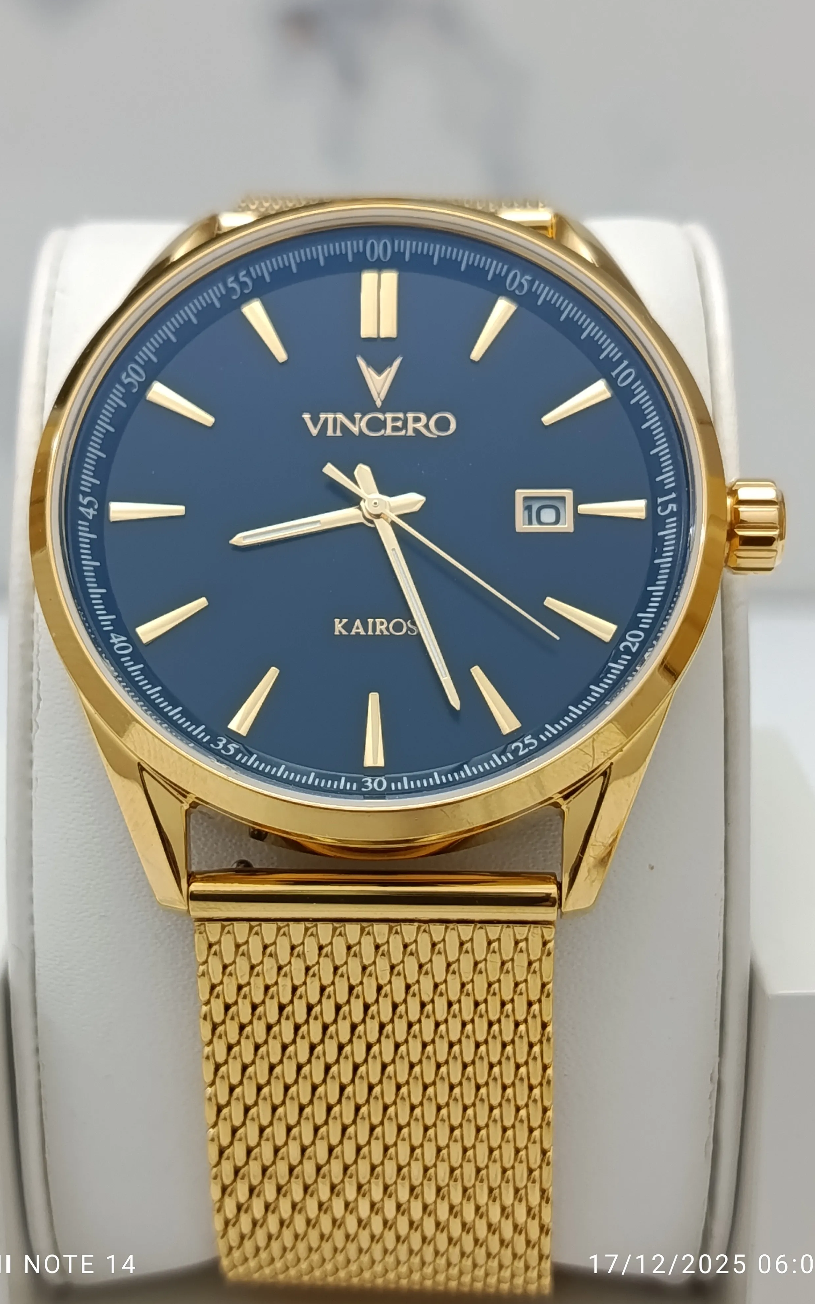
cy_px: 653
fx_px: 1990
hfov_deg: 23.1
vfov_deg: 36.3
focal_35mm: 56
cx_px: 379
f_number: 1.7
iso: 414
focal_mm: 5.24
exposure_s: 1/100
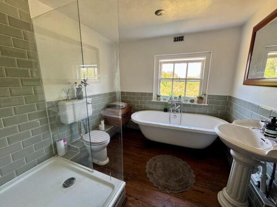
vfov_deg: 85.7
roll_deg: +0.3
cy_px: 104
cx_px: 138
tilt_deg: -11.0
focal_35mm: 14
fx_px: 112
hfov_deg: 102.1
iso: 160
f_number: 2.2
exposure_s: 1/99
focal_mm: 2.22
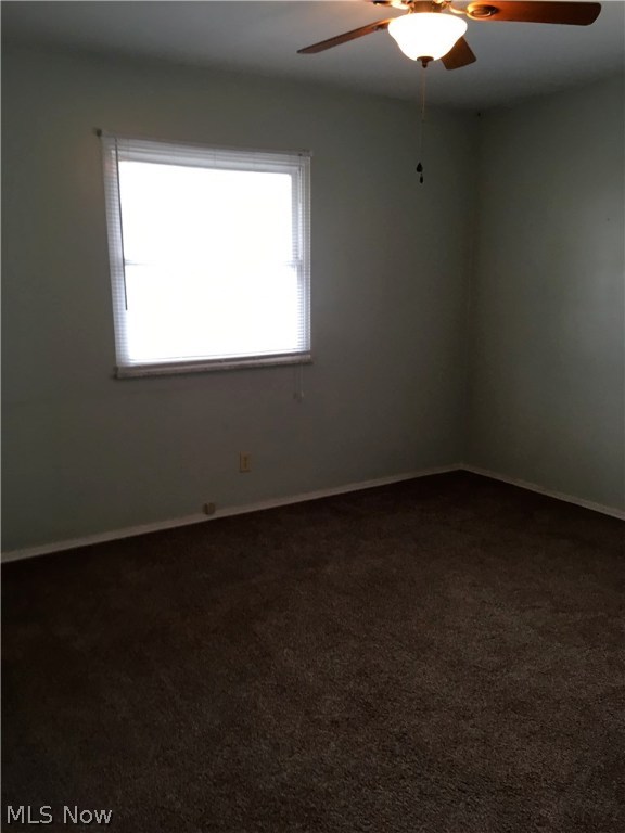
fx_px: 698
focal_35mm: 29
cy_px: 416
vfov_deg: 61.7
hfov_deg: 48.2
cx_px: 312
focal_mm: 4.15
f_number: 2.2
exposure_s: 1/30
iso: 80
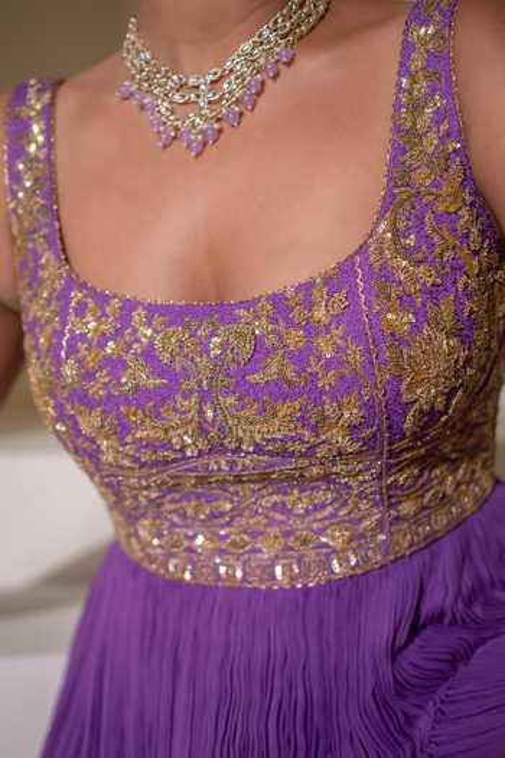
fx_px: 736
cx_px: 252
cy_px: 379
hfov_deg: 37.9
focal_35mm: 35
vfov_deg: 54.4
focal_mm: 35
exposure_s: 1/320
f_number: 2.8
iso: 400
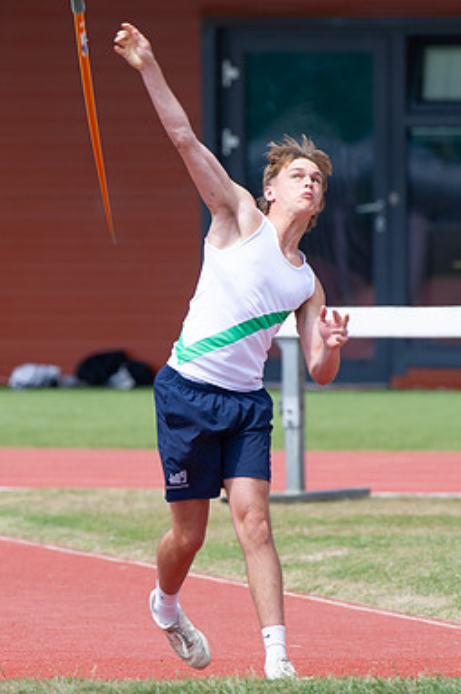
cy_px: 329
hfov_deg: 1.8
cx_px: 228
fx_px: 14849
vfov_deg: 2.7
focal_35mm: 771
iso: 250
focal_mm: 400
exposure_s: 1/800
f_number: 5.6
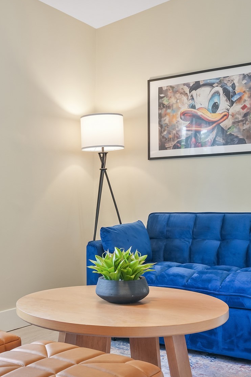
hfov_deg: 27.2
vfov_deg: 40.3
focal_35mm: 49
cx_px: 65
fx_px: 512
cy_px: 190
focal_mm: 32
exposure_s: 1/25
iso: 640
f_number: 8
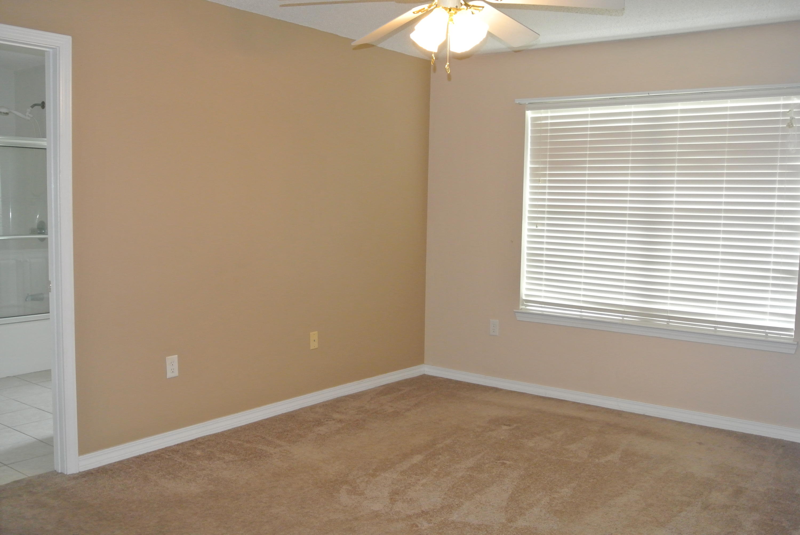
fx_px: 756
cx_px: 400
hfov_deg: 55.7
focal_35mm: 34
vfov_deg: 39.0
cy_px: 268
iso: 800
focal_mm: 12.7
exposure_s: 1/60
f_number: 3.8
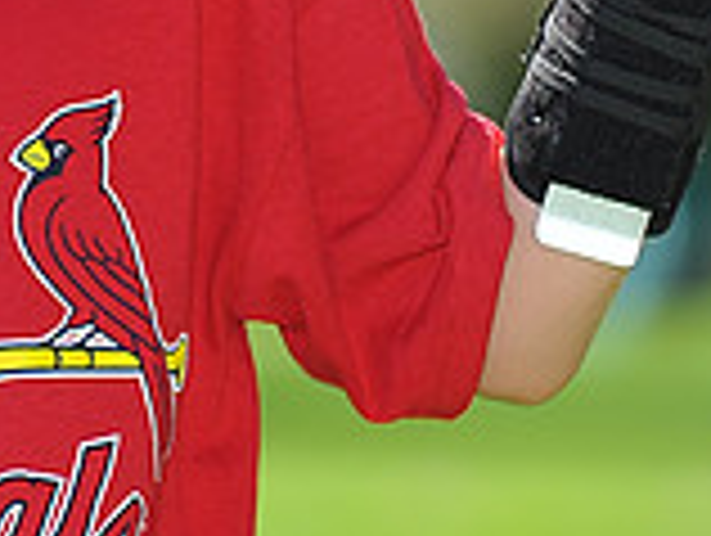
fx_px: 13042
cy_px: -203
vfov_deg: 2.3
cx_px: -148
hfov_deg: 3.1
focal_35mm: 634
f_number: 4.5
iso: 200
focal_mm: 180
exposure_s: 1/640
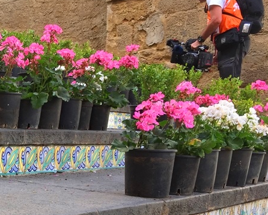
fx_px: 516
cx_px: -31
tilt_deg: -6.7
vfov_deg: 22.6
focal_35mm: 65
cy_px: 213
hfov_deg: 26.7
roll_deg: -0.3
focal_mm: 4.15
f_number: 2.2
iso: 32
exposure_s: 1/209
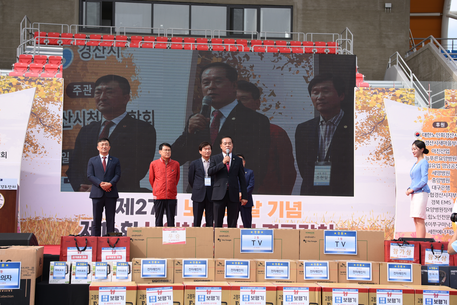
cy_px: 152
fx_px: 889
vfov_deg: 19.5
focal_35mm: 70
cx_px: 228
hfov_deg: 28.8
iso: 100
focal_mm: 70
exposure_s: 1/500
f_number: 4.5
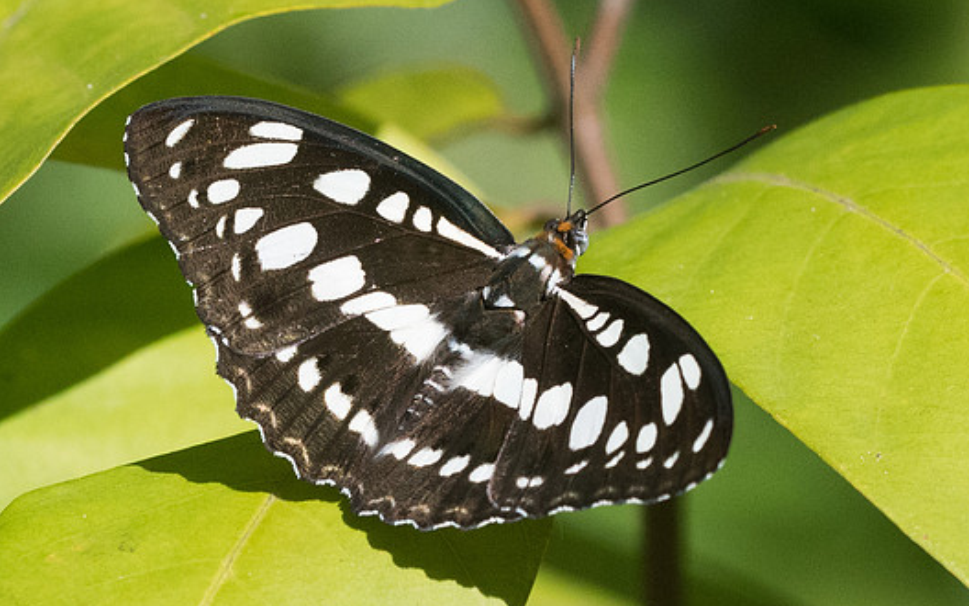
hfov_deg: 2.9
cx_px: 260
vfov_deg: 1.8
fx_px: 19120
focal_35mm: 724
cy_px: 353
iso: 1000
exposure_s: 1/4000
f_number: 7.1
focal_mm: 150
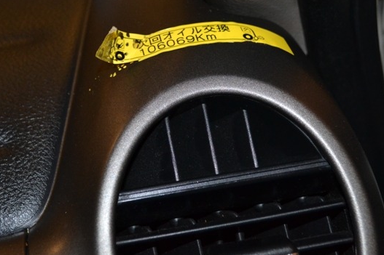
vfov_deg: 16.1
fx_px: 896
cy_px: 46
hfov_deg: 24.2
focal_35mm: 84
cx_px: 157
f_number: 4.8
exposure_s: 1/60
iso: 800
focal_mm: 32
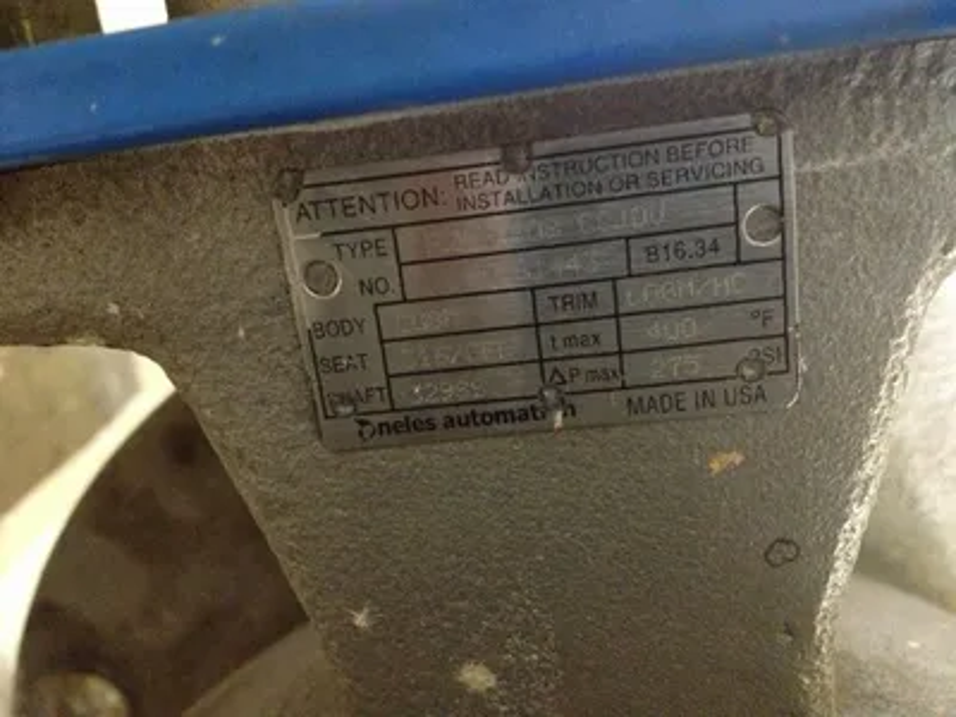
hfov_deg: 52.6
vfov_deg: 40.7
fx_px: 967
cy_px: 358
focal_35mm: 35
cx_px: 478
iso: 800
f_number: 2.4
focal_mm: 4.28
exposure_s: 1/15
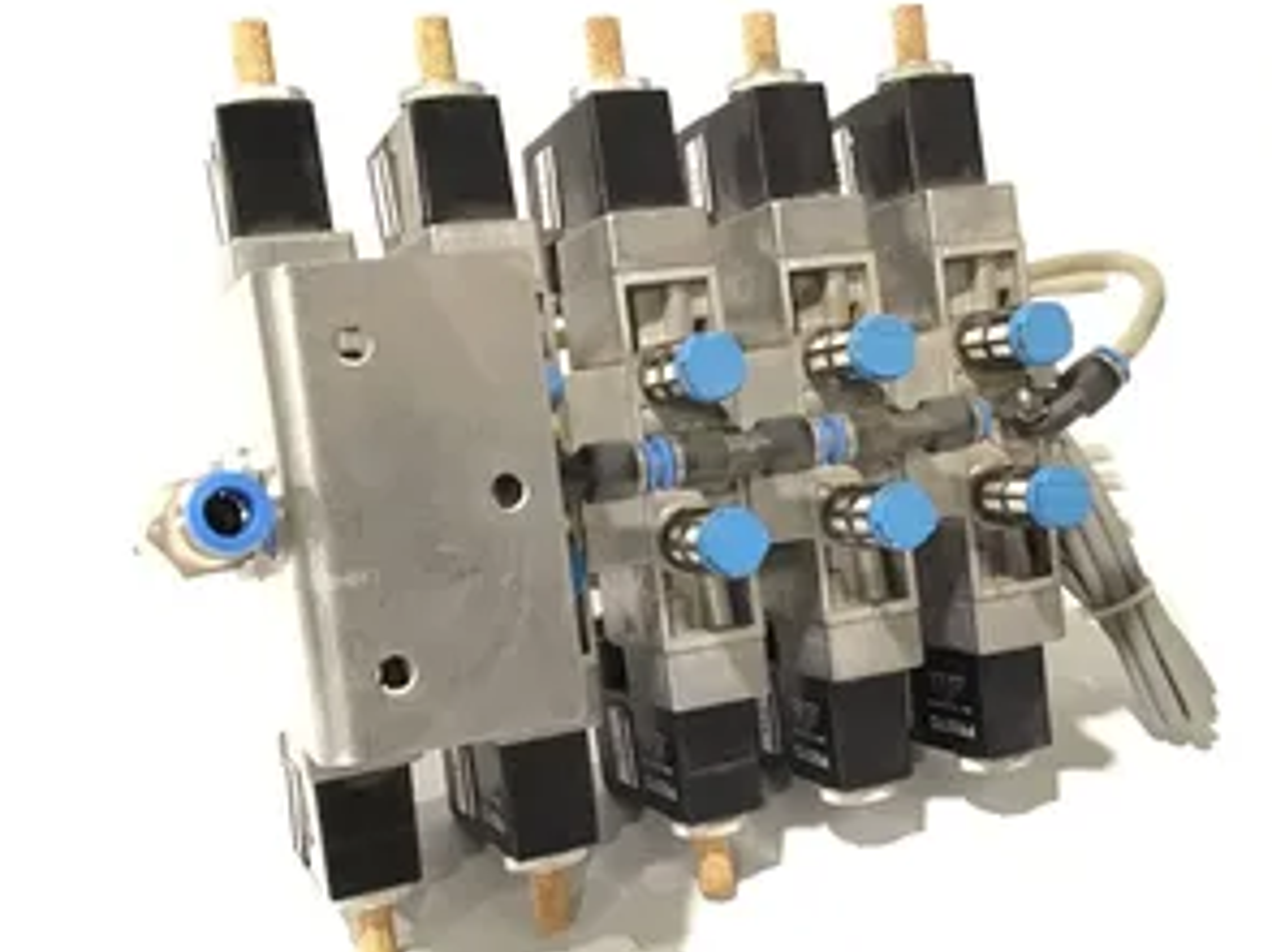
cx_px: 690
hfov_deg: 44.8
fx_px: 1543
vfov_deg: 34.3
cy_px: 495
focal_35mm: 42
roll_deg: -2.9
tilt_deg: -27.4
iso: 250
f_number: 2.4
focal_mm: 3.3
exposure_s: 1/15
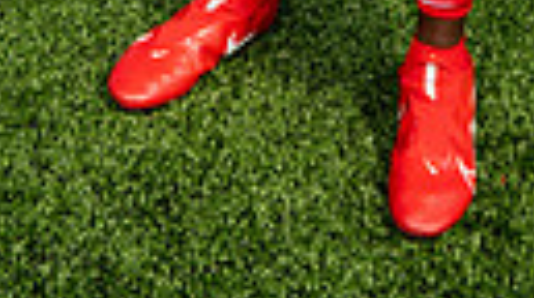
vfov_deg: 8.9
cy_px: -596
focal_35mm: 110
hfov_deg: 19.3
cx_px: 410
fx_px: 1555
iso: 100
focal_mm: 30
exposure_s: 1/320
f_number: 5
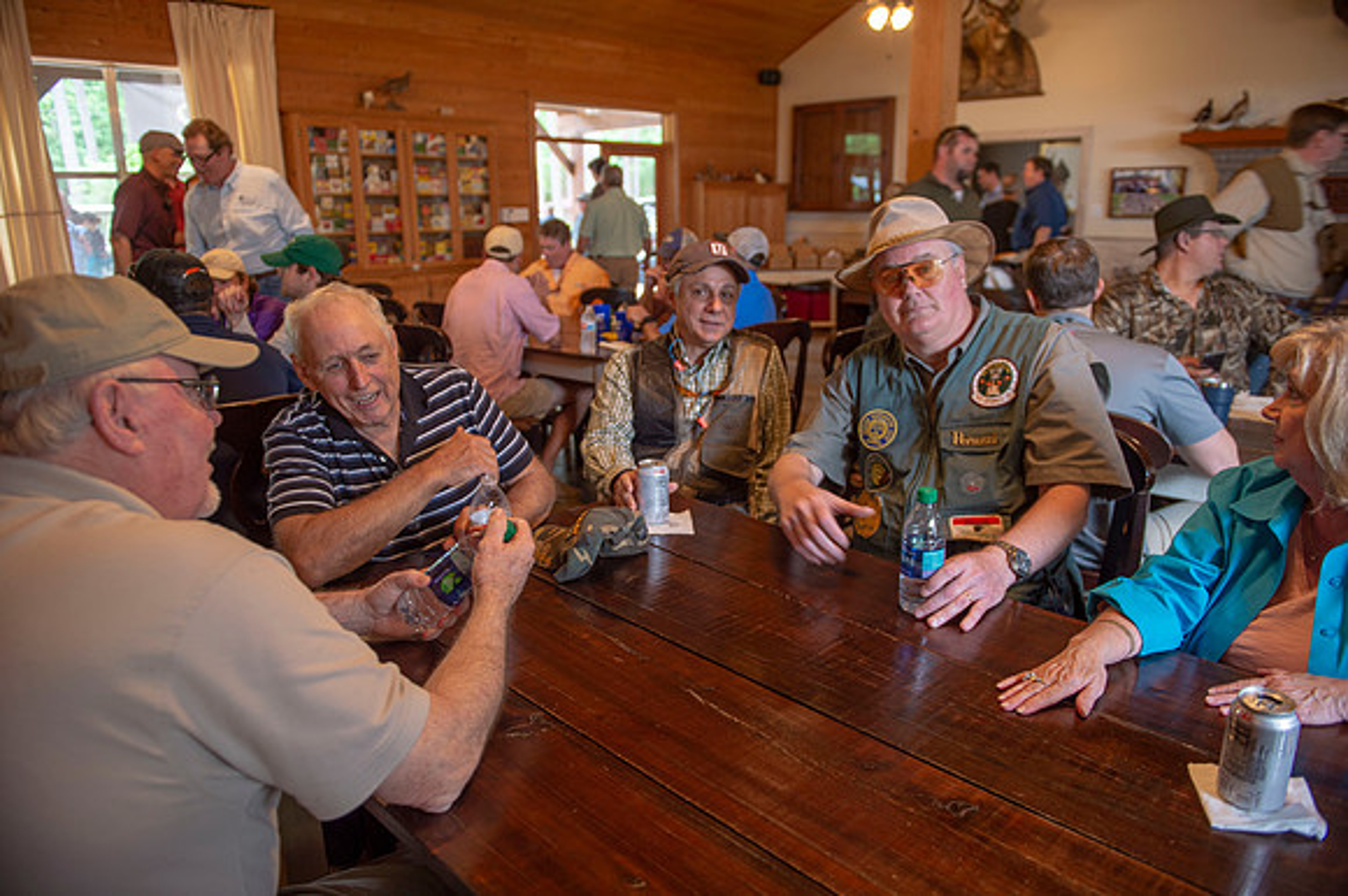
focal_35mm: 24
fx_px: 898
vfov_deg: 53.1
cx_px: 674
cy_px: 448
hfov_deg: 73.8
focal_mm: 24
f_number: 3.2
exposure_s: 1/60
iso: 250
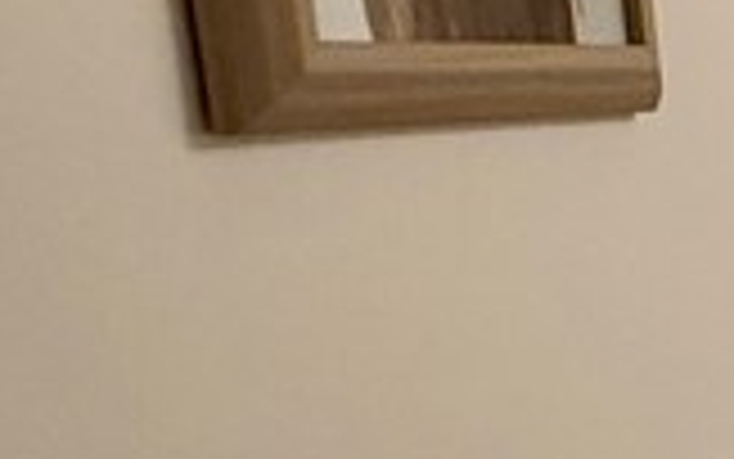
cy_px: 418
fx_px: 1861
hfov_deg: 14.9
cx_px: 1716
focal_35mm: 93
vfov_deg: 13.9
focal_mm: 2.22
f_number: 2.2
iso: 320
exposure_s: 1/120
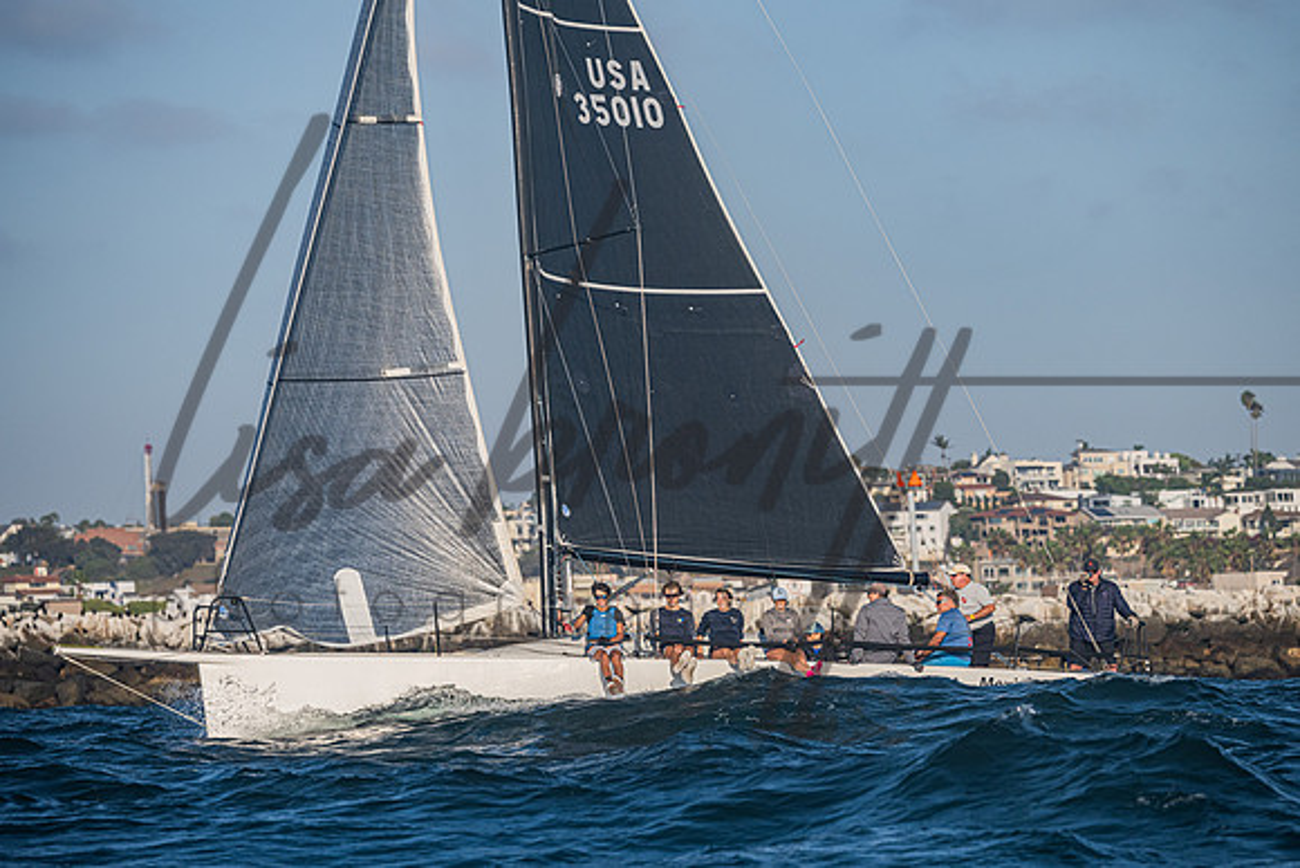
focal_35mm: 284
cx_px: 690
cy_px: 387
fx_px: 10249
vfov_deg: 4.8
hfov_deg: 7.3
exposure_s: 1/3200
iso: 400
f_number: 6.3
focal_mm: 250
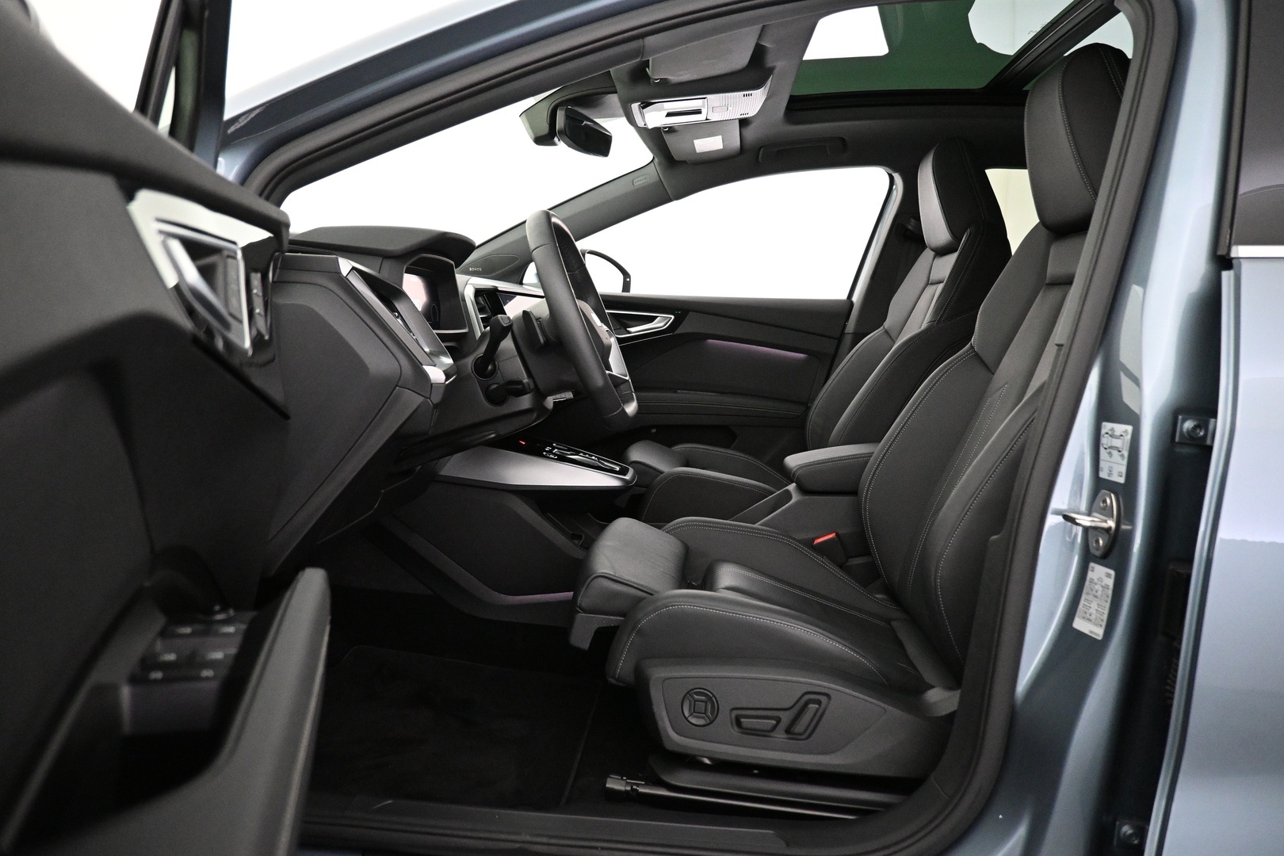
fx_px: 856
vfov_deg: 53.1
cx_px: 642
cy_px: 428
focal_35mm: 24
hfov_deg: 73.7
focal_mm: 16
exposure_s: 1/60
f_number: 3.5
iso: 4000
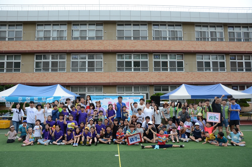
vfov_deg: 47.7
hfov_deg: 67.5
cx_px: 126
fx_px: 189
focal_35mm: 27
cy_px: 84
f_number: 4.5
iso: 500
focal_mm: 18
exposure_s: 1/2000
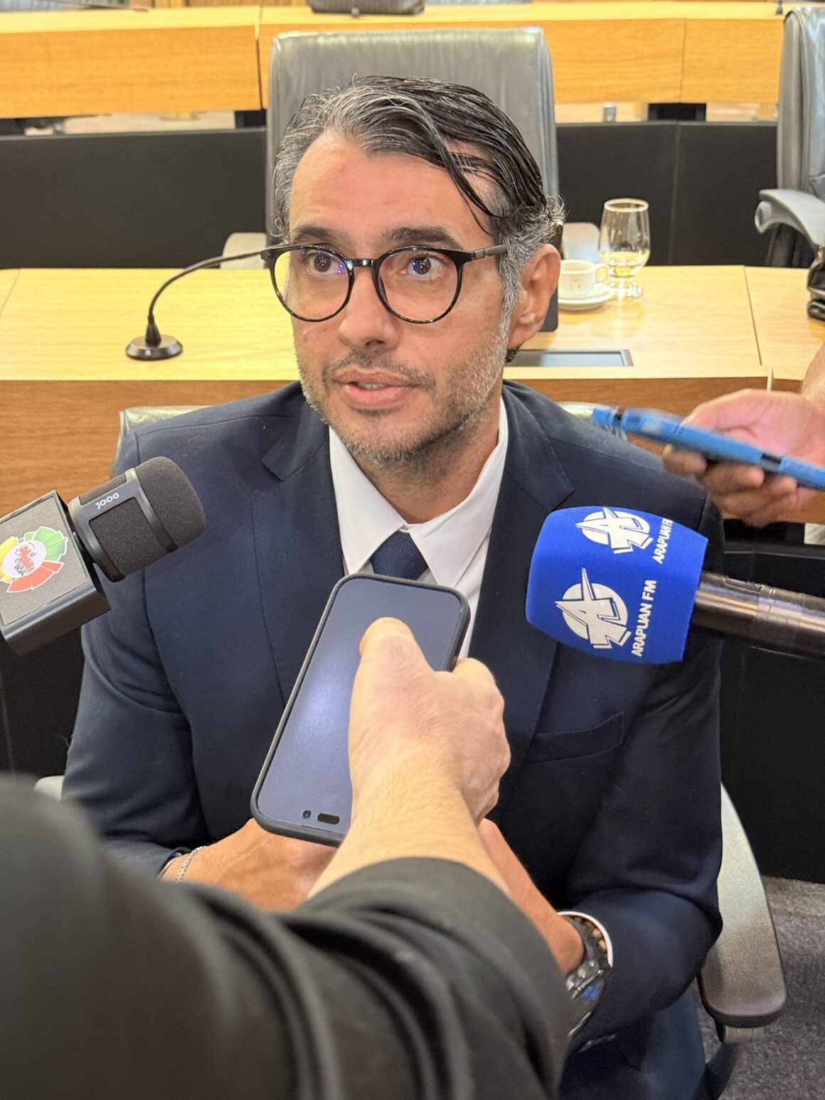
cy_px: 550
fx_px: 1526
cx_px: 412
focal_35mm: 48
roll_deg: +0.2
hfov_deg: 30.3
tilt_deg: -25.7
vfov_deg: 39.7
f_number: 1.78
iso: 320
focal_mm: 6.76
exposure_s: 1/40
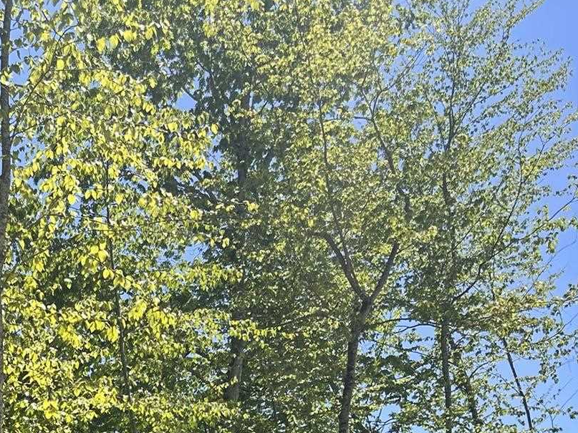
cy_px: 548
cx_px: -1
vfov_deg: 20.5
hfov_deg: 27.7
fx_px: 1102
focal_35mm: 66
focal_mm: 5.7
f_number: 1.5
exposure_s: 1/2208
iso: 50
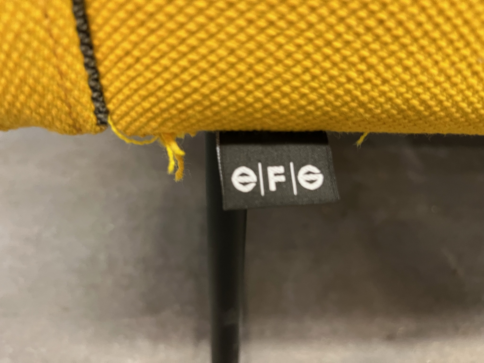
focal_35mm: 26
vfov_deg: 53.1
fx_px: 364
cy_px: 182
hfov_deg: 67.3
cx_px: 242
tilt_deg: -37.3
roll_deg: -3.1
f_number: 1.6
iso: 400
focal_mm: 5.1
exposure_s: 1/50
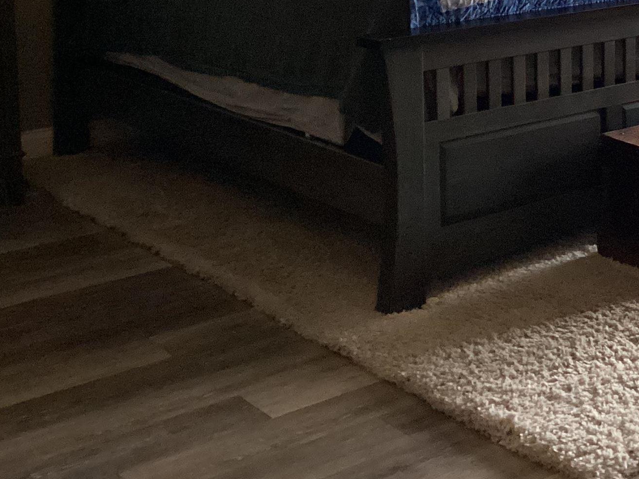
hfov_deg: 25.0
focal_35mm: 73
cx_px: 687
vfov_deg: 19.2
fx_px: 1347
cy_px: -74
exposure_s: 1/40
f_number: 2.4
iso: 320
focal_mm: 3.3
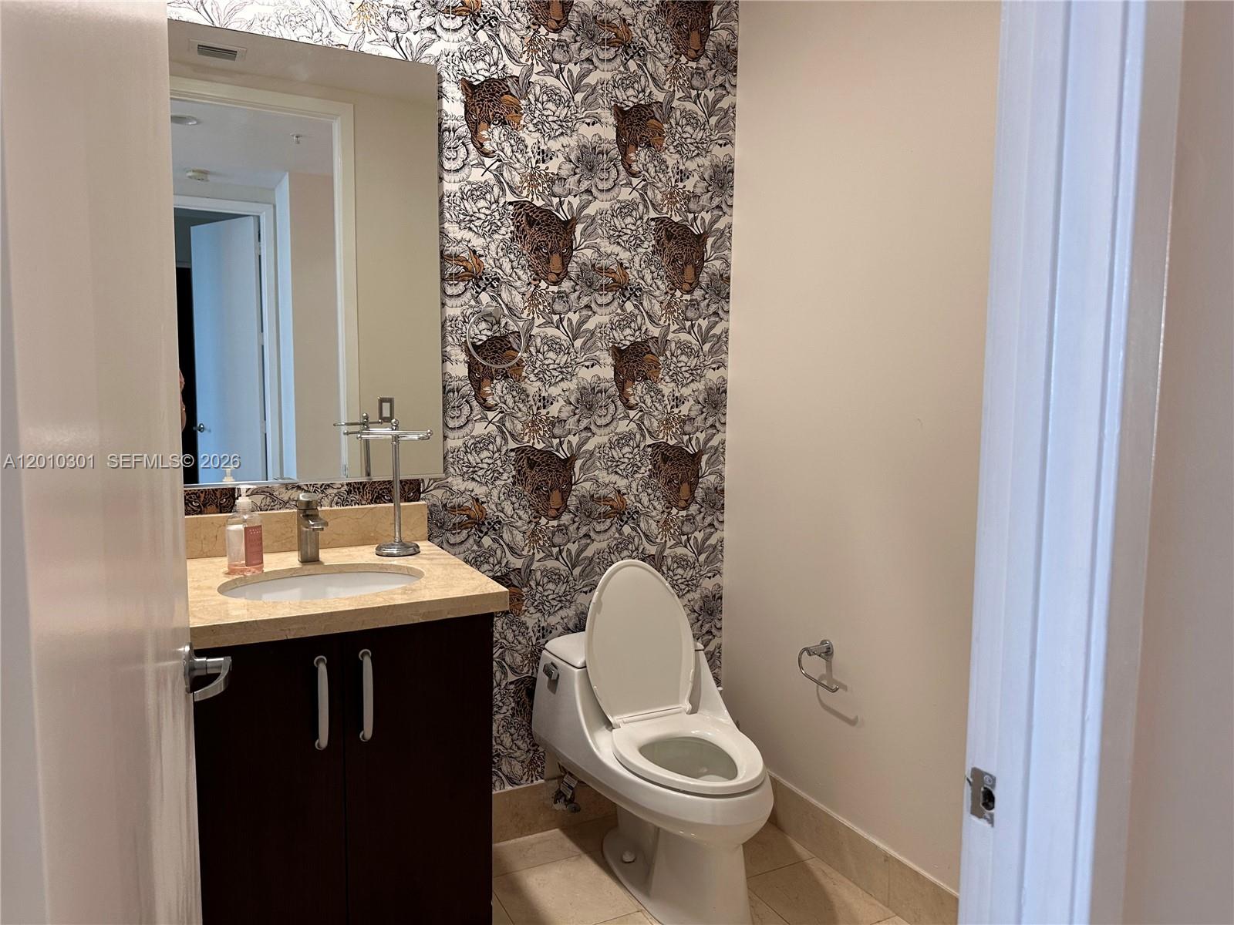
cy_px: 462
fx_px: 856
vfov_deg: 56.8
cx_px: 617
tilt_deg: -5.7
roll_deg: -1.3
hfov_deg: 71.6
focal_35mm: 24
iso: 125
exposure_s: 1/60
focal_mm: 6.86
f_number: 1.78
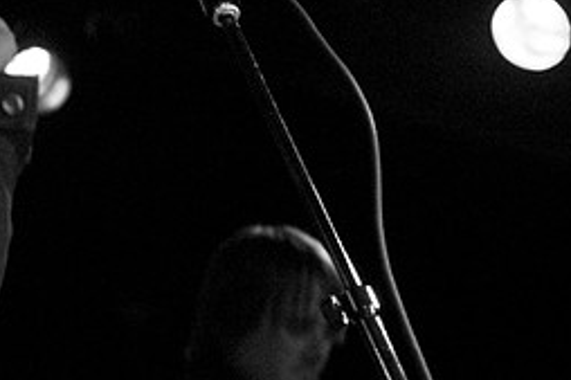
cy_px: 166
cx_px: 88
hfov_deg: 13.5
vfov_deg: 9.1
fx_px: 2393
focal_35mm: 151
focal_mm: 44
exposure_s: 1/50
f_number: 2.8
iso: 1600
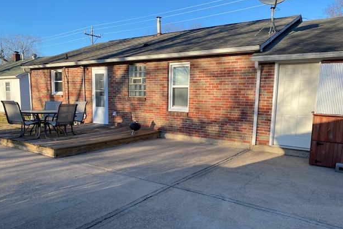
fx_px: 267
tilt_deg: -7.3
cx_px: 175
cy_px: 132
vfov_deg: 46.3
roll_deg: -0.6
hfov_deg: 65.5
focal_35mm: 28
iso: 32
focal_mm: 4.25
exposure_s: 1/1025
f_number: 1.8
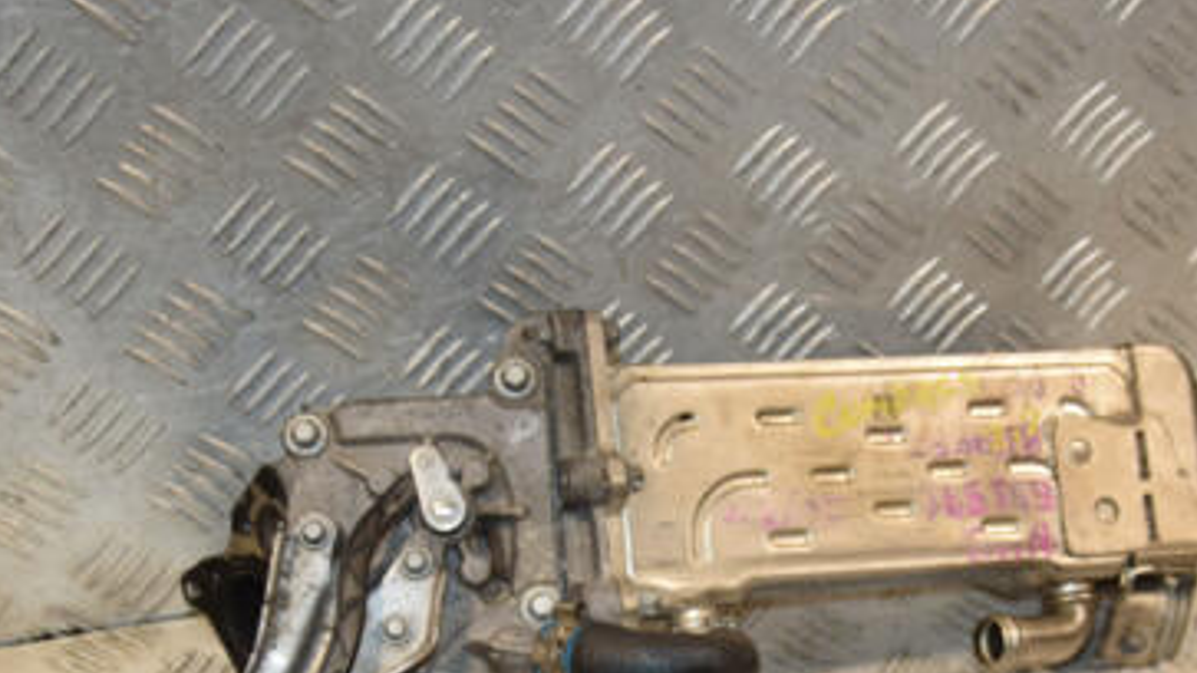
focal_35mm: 83
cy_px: 574
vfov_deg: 14.4
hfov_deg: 25.5
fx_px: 2634
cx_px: 765
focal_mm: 32
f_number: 5.6
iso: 800
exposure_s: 1/200
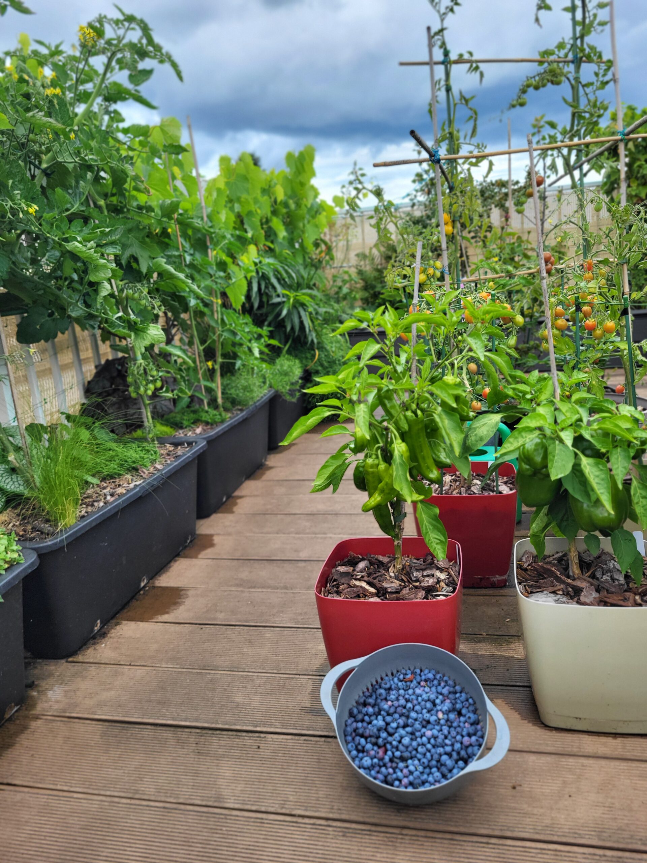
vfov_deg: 67.3
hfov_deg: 53.1
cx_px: 324
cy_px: 432
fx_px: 648
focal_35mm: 26
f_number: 1.8
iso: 40
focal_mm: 5.4
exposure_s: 1/705
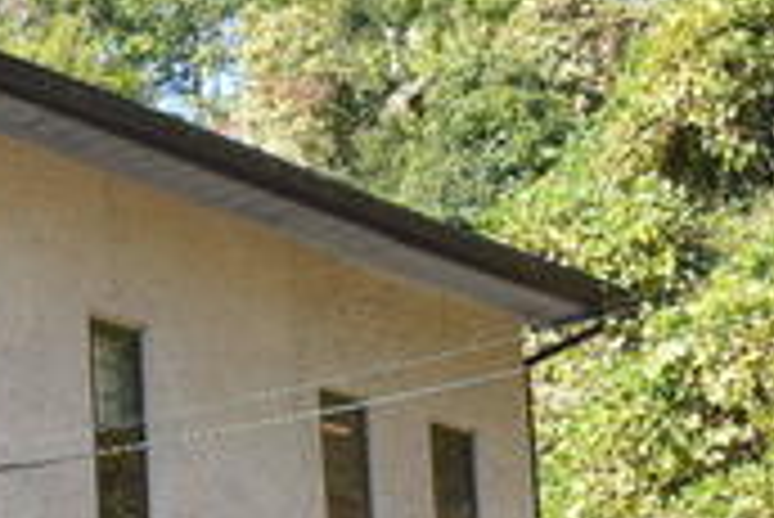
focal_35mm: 150
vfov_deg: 9.0
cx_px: -536
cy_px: 613
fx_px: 3231
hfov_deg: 12.7
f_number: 8
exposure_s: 1/250
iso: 320
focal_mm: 23
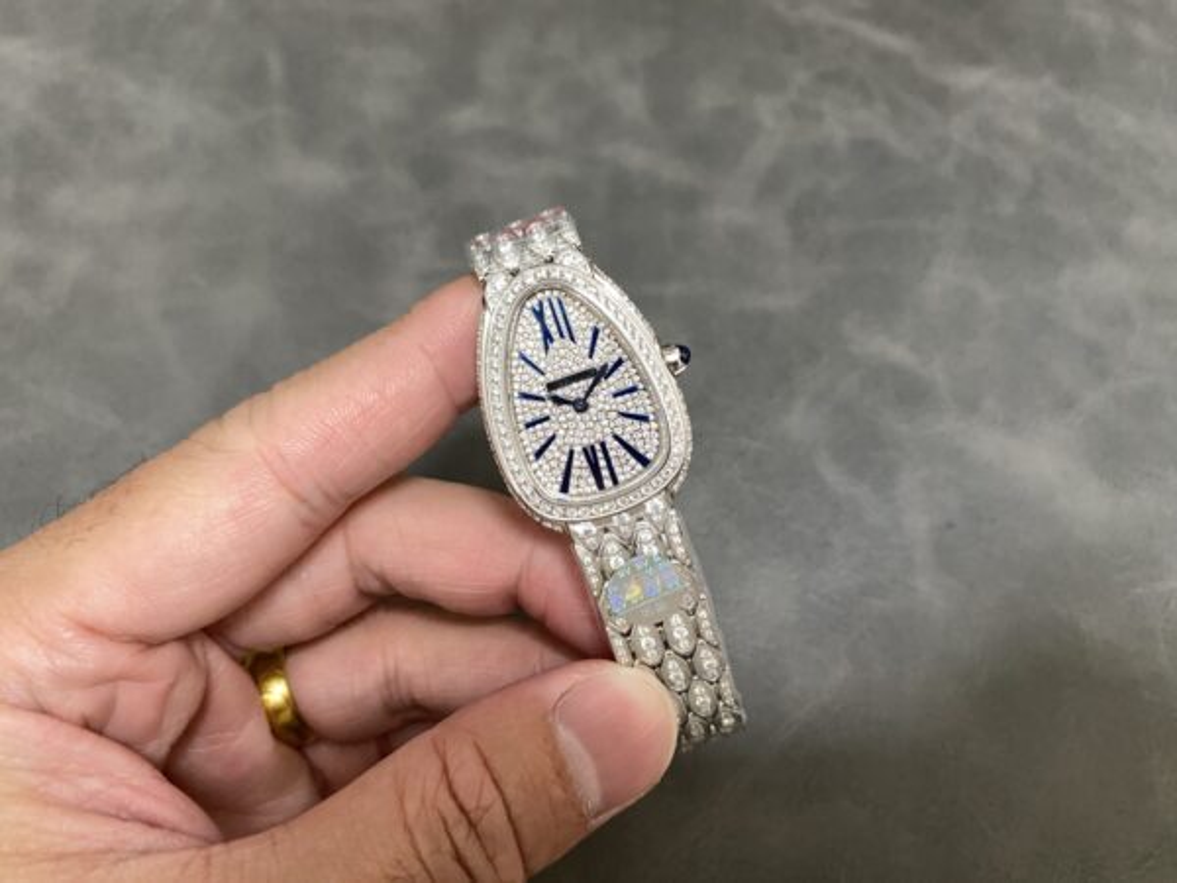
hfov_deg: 69.4
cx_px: 588
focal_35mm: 25
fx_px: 850
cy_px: 442
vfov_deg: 54.9
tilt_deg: -62.0
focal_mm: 4.25
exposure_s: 1/60
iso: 250
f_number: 1.8
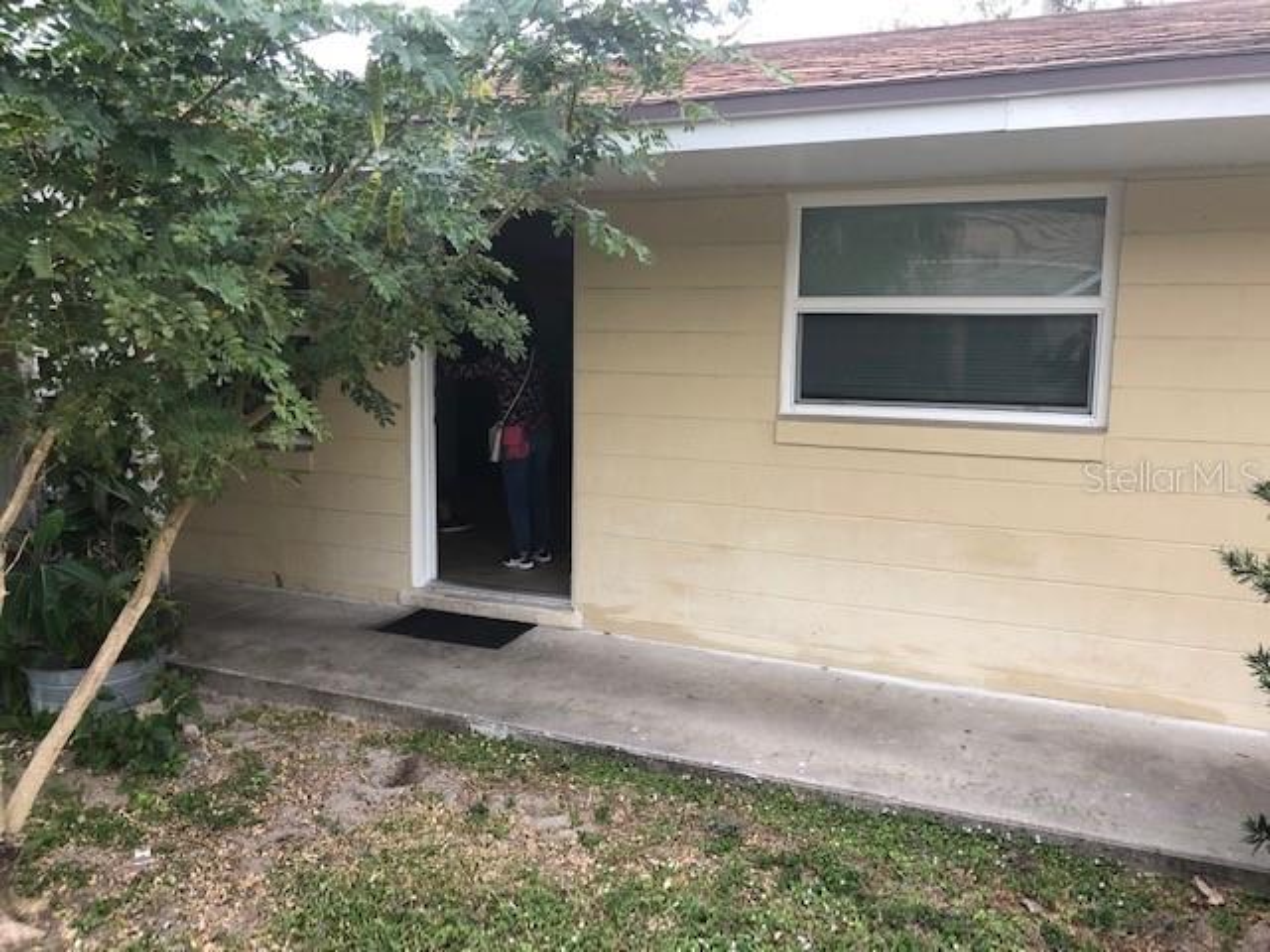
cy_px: 476
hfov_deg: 63.4
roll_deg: -0.1
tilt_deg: -7.8
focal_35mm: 28
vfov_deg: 49.7
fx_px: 1027
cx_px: 635
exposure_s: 1/40
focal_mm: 4
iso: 25
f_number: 1.8
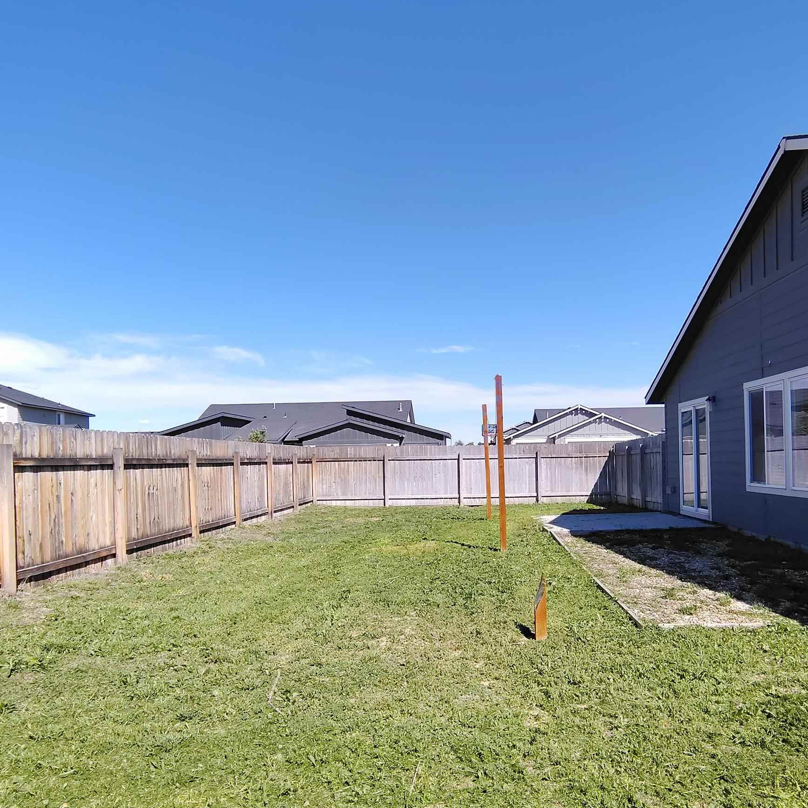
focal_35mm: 25
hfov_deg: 62.6
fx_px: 660
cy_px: 457
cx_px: 462
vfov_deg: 62.7
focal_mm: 2.13
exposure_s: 1/985
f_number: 2.2
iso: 100
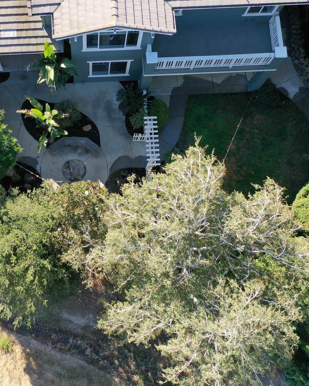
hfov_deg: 33.6
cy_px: 177
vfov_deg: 42.0
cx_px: 83
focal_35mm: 44
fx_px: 503
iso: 100
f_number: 4.5
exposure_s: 1/200
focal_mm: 10.26
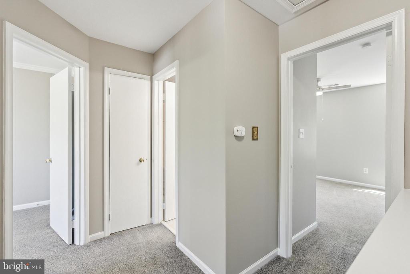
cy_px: 137
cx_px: 205
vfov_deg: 73.8
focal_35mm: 16
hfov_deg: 96.7
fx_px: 182
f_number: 4
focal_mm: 16
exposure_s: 1/80
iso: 800
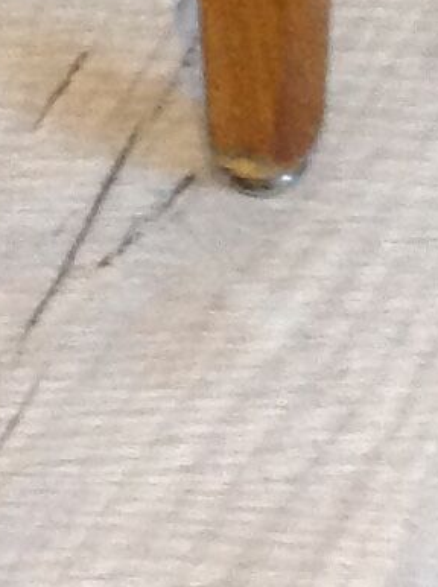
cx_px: 1261
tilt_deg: -23.8
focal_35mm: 235
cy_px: -1013
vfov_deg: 7.6
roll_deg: +0.7
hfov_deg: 5.9
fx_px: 3978
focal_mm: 4.28
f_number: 2.4
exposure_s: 1/15
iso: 200
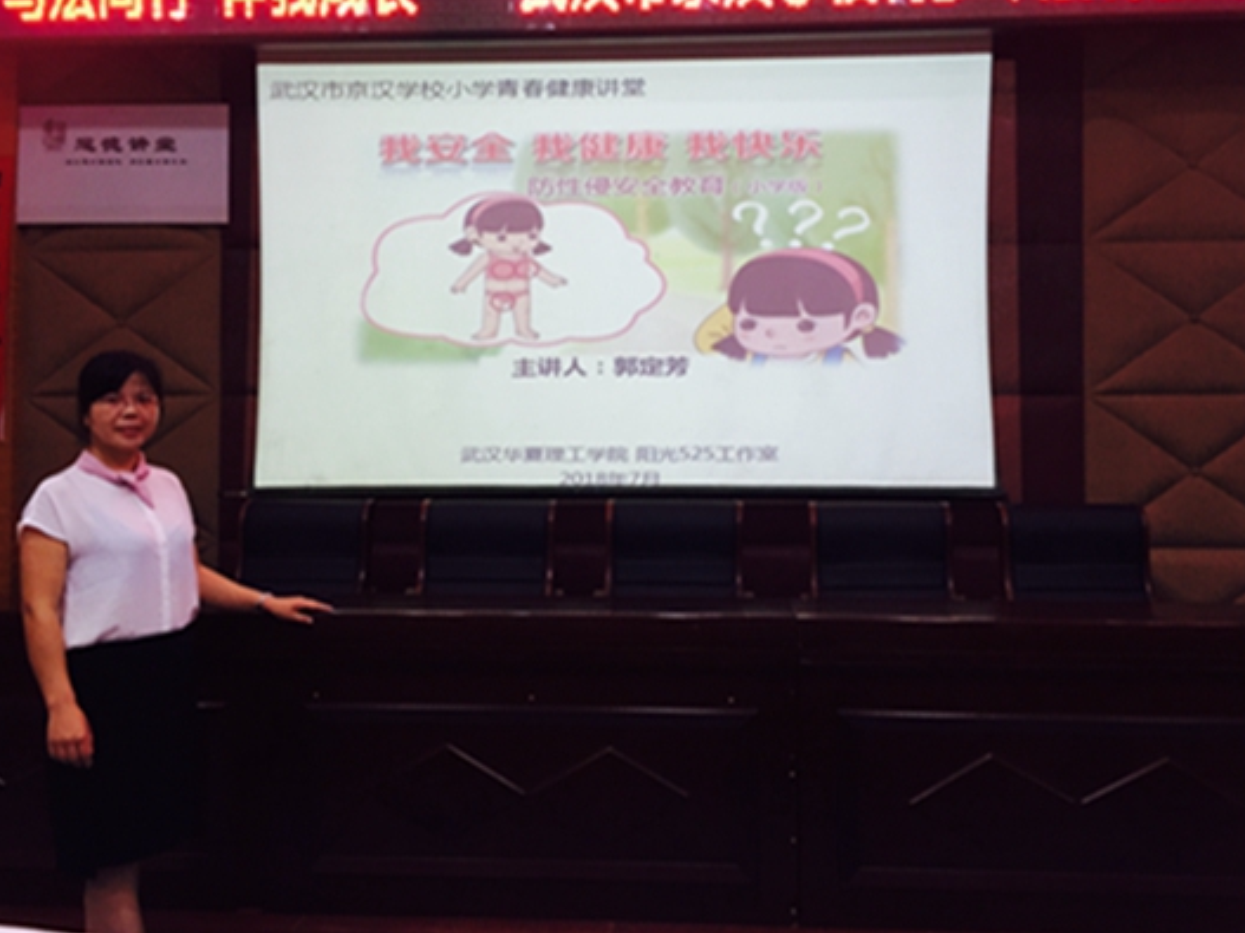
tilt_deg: +1.6
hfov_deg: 55.3
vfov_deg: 42.8
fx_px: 1187
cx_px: 647
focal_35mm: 33
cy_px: 406
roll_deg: -1.5
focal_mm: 4.15
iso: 100
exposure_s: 1/30
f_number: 2.2
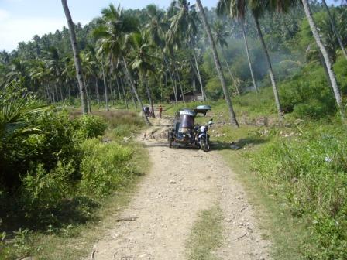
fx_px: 351
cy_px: 130
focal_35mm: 35
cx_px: 174
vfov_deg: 40.7
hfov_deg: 52.6
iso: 100
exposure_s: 1/400
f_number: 5.6
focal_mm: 5.8
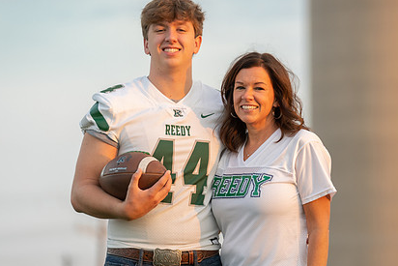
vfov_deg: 6.3
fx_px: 2400
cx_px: 243
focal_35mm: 217
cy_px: 147
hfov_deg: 9.5
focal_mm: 154
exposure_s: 1/320
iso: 250
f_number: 2.8
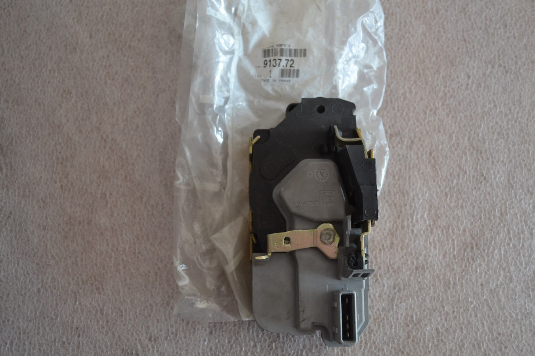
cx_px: 268
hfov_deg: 53.1
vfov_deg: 36.9
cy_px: 178
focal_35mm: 36
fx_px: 535
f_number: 4
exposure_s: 1/60
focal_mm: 24
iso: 450
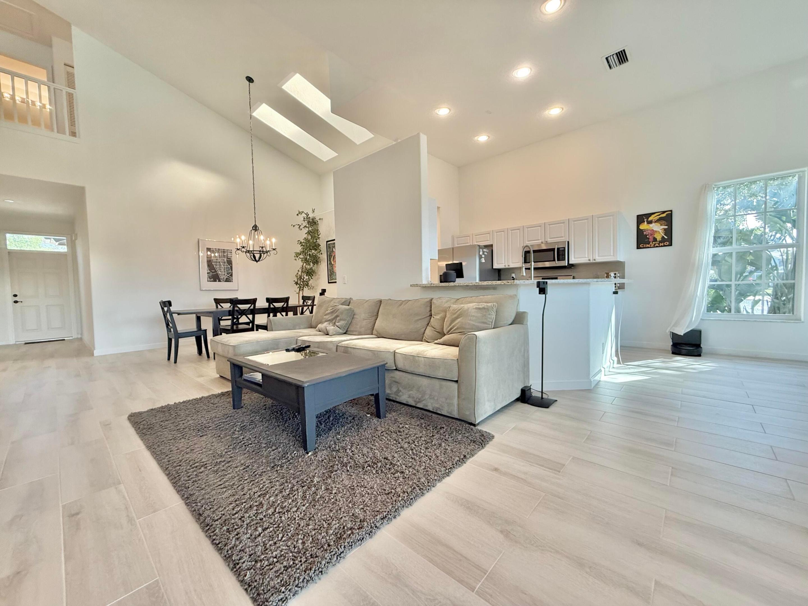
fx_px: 327
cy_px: 303
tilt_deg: -1.8
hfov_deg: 102.1
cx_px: 404
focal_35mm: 14
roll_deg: +1.2
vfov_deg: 85.7
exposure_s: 1/120
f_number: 2.2
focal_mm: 2.22
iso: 200
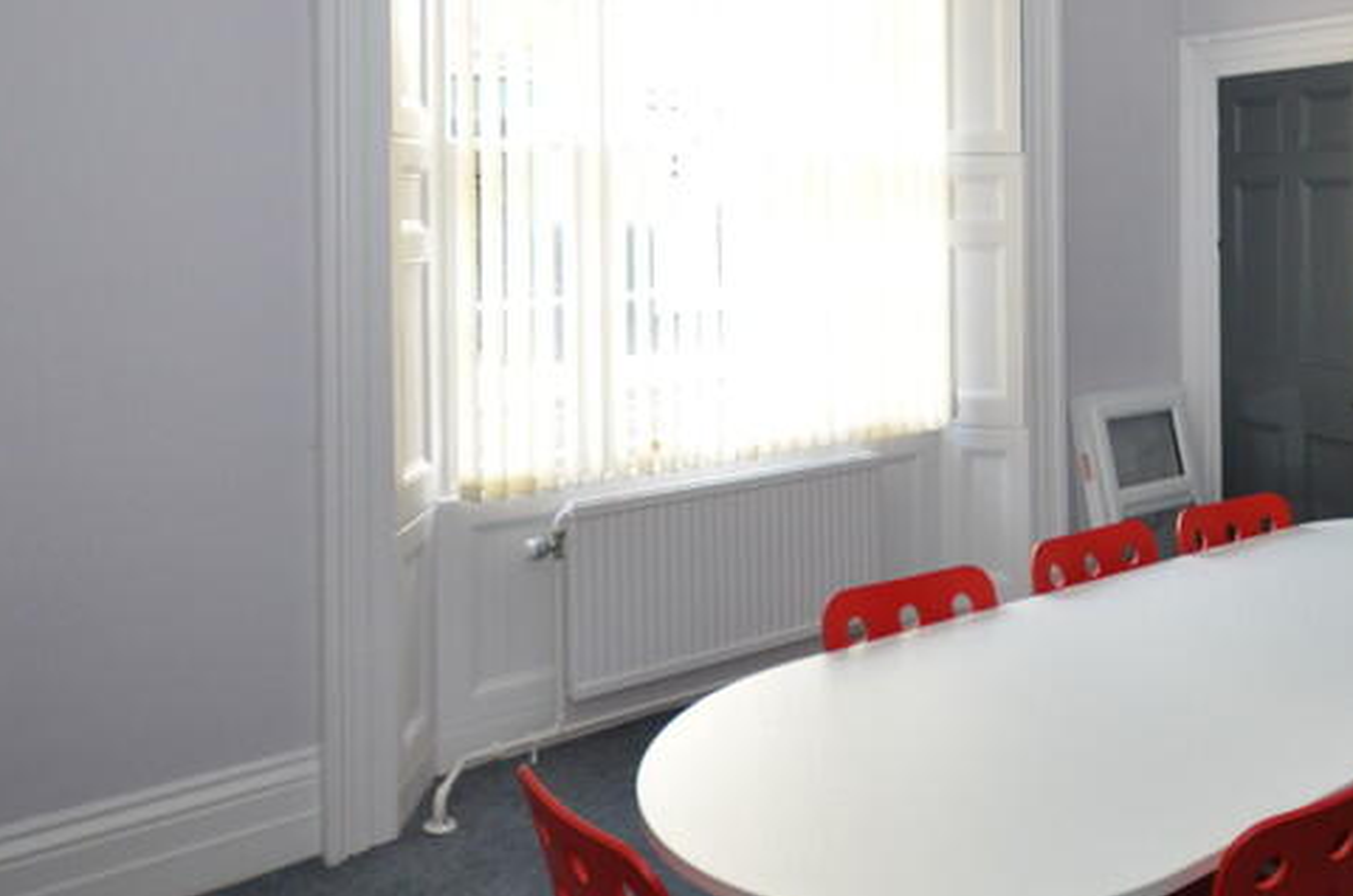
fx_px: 1200
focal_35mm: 32
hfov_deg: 55.7
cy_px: 183
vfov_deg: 39.4
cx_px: 1029
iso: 500
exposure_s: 1/60
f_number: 4
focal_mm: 10
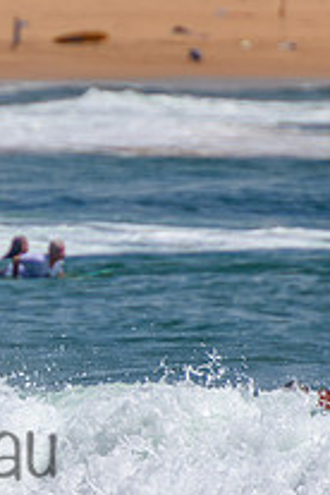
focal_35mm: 1543
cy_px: 384
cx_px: -171
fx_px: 21215
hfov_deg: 0.9
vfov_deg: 1.3
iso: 160
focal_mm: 400
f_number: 5.6
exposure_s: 1/2000
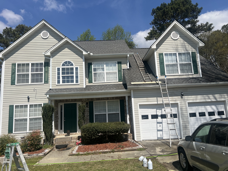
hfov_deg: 67.3
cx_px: 114
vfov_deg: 53.1
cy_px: 86
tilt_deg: +10.2
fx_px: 171
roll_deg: +3.2
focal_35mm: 26
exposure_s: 1/7463
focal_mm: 5.7
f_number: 1.5
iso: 50
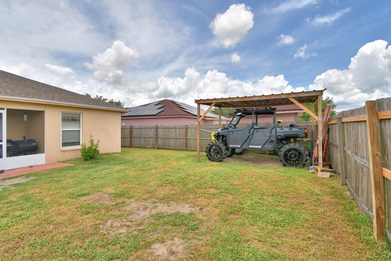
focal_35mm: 16
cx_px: 194
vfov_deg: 73.7
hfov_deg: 96.8
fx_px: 174
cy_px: 126
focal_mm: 10
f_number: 9
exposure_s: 1/250
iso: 100
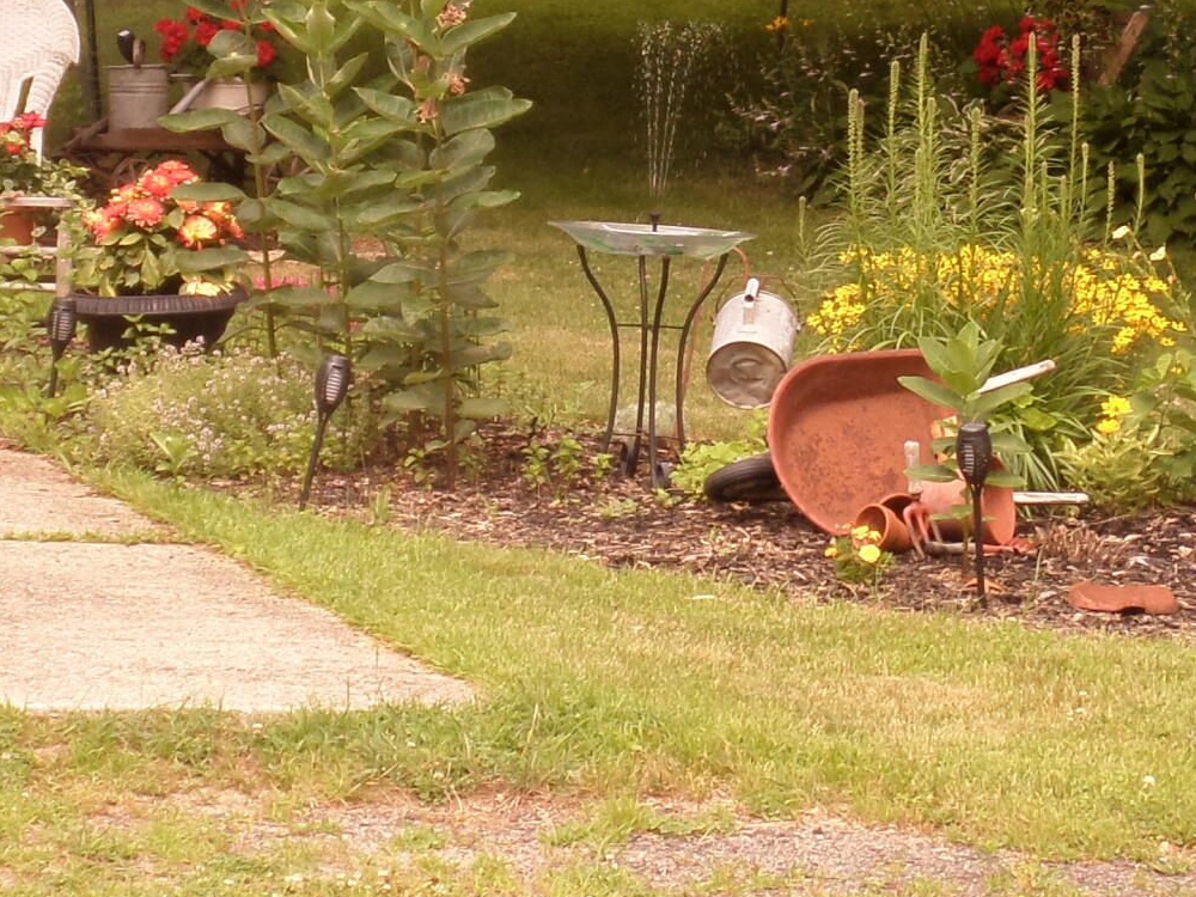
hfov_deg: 10.6
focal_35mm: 186
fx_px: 6426
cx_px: 258
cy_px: 155
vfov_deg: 8.0
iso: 80
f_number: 4
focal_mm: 10.2
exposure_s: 1/180
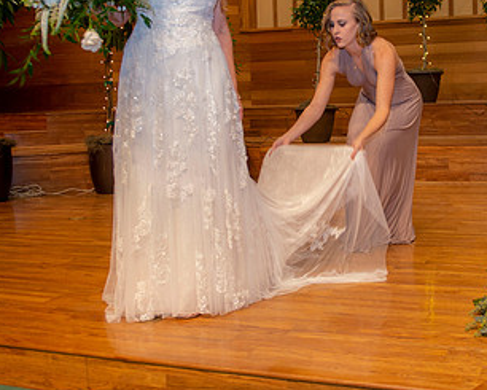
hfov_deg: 38.2
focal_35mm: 48
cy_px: 134
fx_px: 692
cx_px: 339
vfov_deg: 31.3
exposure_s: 1/100
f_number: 3.2
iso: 1250
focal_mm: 27
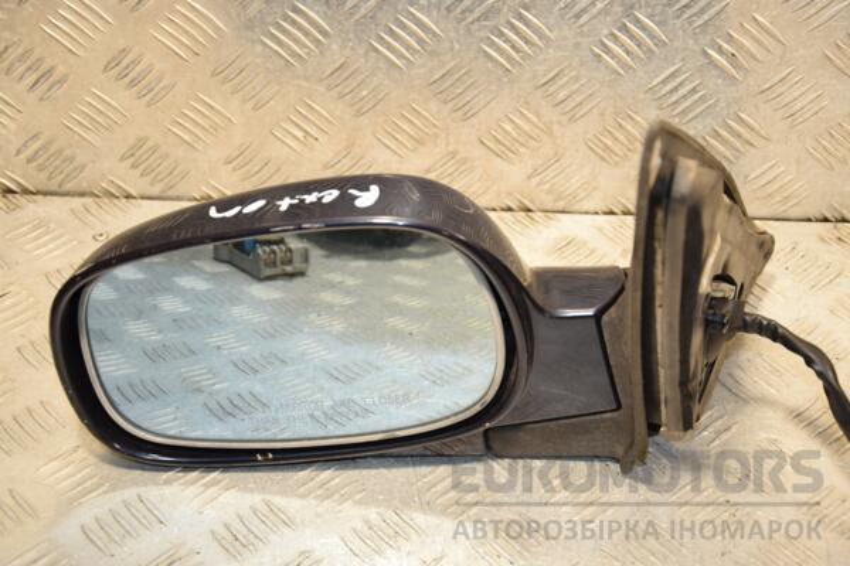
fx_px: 1700
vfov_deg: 18.9
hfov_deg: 28.1
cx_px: 425
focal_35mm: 72
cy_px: 283
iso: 800
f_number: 4.8
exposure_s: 1/160
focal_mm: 48
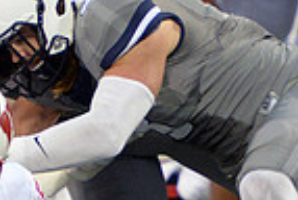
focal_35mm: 1012
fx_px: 8395
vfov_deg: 1.4
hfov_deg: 2.0
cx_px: -104
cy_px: 111
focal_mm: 250
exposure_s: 1/1000
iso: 3200
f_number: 4
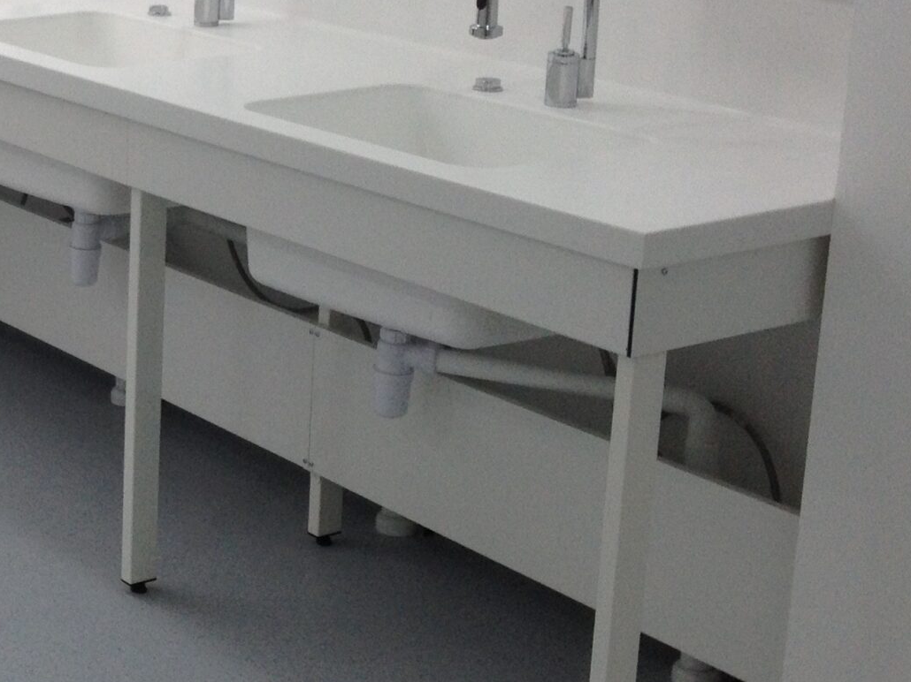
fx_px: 2289
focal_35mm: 87
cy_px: 180
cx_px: -102
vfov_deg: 16.9
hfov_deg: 21.3
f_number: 2.4
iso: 80
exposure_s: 1/120
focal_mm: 4.28
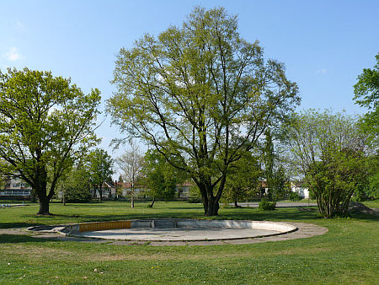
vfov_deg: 40.7
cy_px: 142
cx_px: 190
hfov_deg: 52.6
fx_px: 383
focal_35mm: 35
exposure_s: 1/400
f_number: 5.6
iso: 100
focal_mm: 7.4
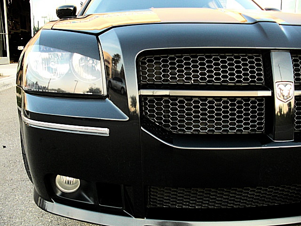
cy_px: 113
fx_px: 313
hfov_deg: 51.4
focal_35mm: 36
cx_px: 150
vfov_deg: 39.7
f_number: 2.8
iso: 200
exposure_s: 1/125
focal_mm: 6.3
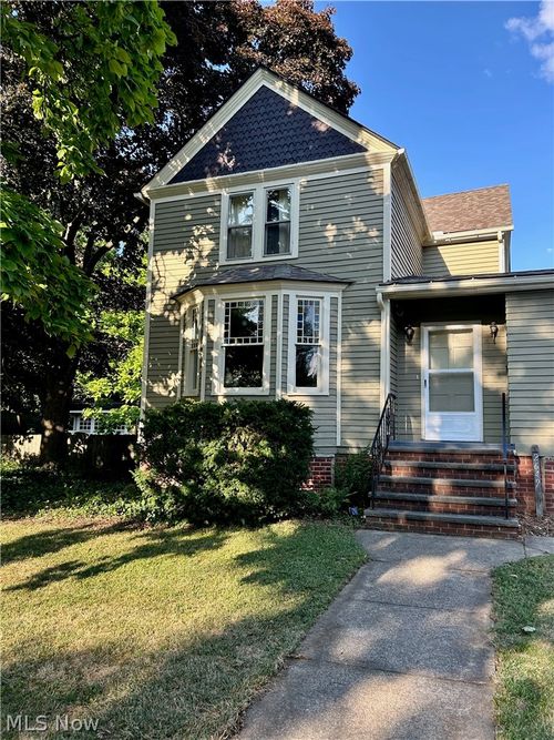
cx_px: 277
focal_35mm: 26
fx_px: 555
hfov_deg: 53.0
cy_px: 370
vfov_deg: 67.3
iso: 50
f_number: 1.5
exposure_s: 1/614
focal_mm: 5.7
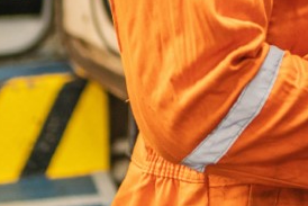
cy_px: -213
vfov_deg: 7.0
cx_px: 426
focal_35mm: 189
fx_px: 1618
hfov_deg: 10.6
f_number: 1.4
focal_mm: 30
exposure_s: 1/60
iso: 250
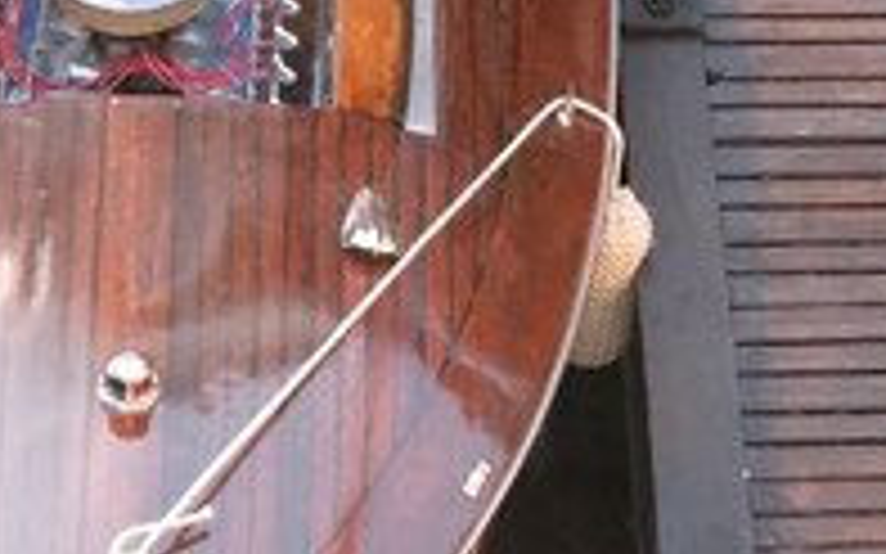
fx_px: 6638
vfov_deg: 4.8
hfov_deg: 7.6
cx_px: 398
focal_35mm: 275
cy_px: 342
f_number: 6.4
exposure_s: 1/1500
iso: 12800
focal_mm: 55
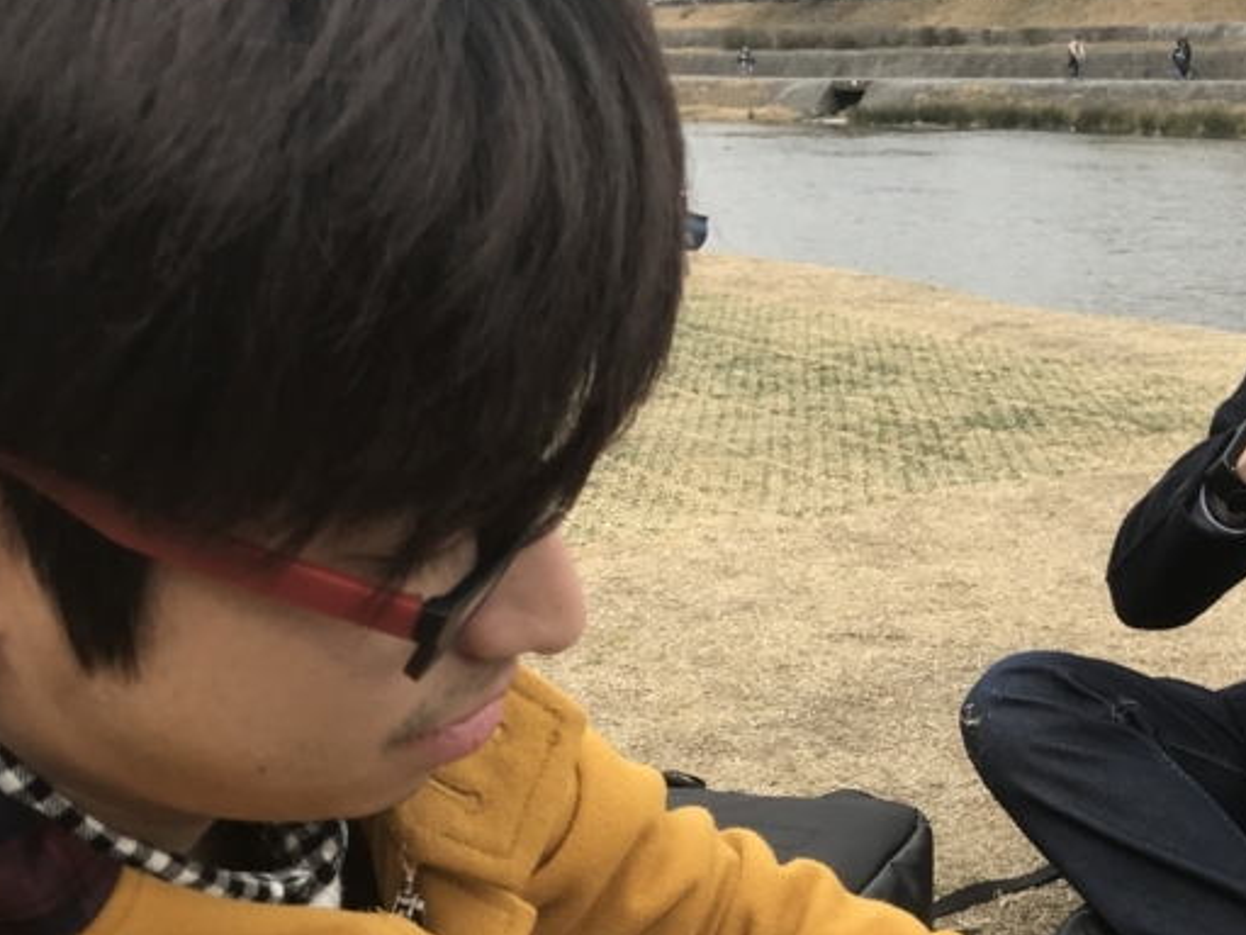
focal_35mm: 56
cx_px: 757
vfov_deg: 25.6
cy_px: 762
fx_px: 2016
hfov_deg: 34.2
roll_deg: +1.0
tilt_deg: -18.2
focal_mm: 3.99
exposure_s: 1/689
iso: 20
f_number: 1.8
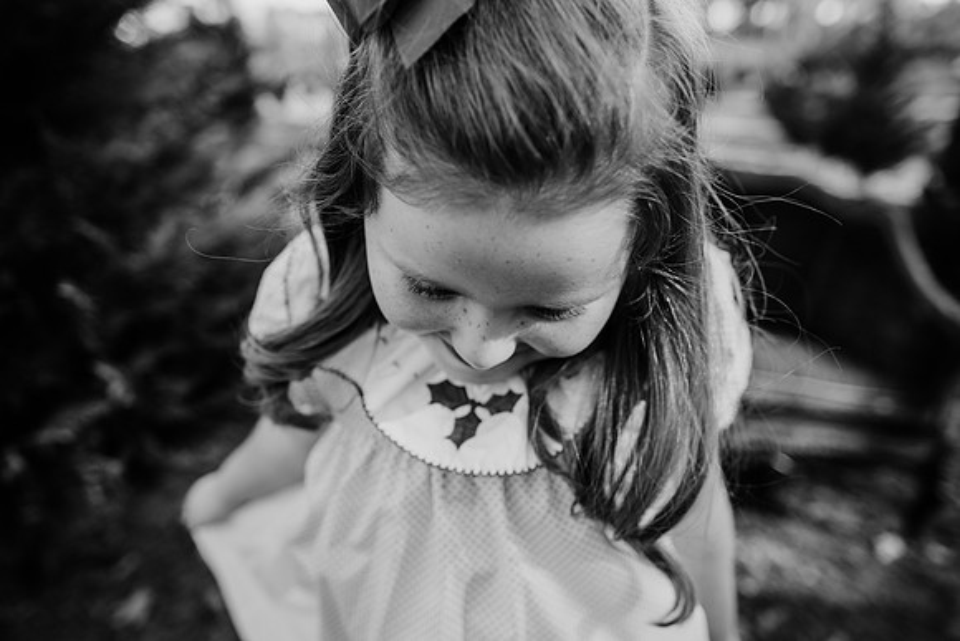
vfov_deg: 53.2
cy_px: 320
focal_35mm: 24
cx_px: 480
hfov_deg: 73.7
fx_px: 640
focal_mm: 24
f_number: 2.8
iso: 250
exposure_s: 1/640
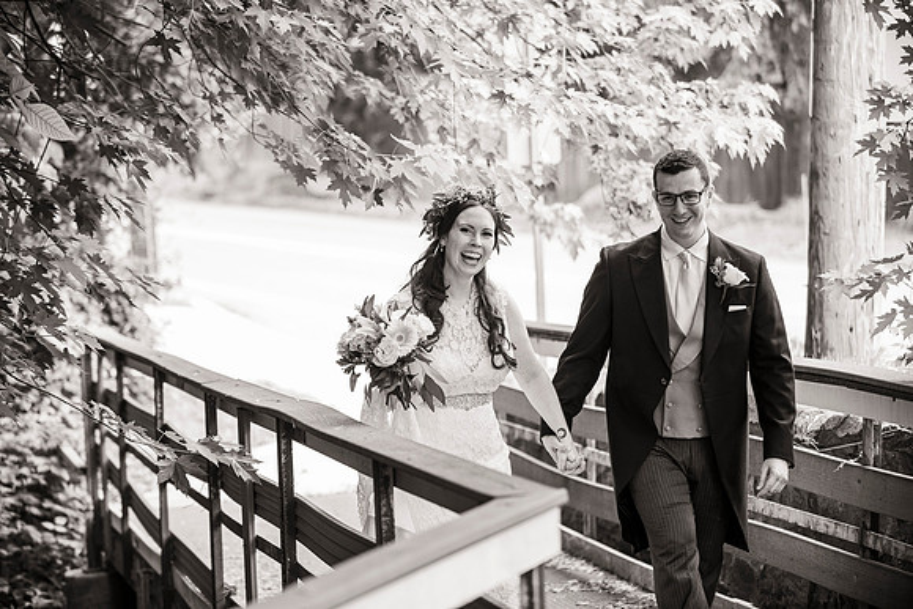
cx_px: 456
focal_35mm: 98
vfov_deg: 14.0
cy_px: 304
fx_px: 2486
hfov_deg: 20.8
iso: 640
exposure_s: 1/400
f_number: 2.8
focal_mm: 98
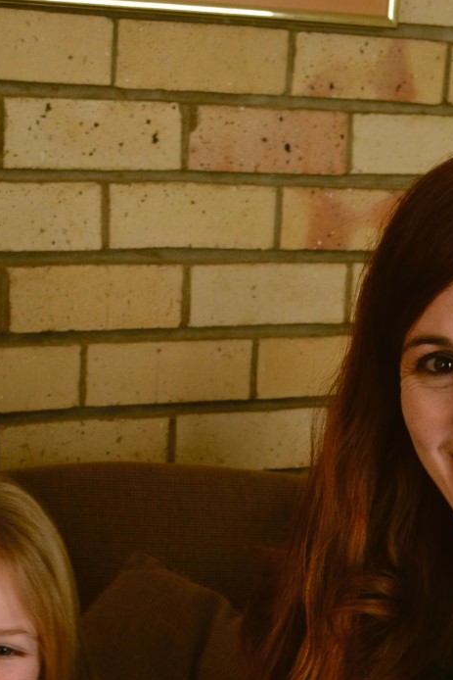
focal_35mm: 105
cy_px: 739
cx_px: 304
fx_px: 1981
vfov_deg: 18.7
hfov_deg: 13.0
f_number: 7.1
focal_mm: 30
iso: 800
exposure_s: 1/13
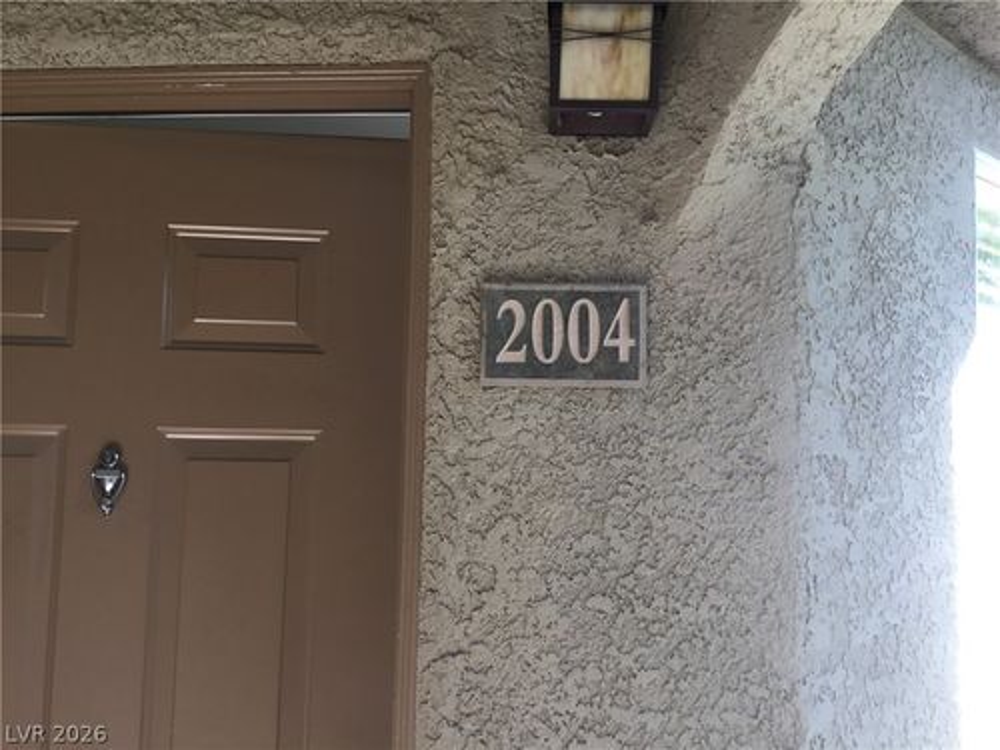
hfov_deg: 58.4
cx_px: 500
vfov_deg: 45.4
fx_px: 896
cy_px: 375
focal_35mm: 31
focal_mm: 3.3
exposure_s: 1/60
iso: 25
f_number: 2.4
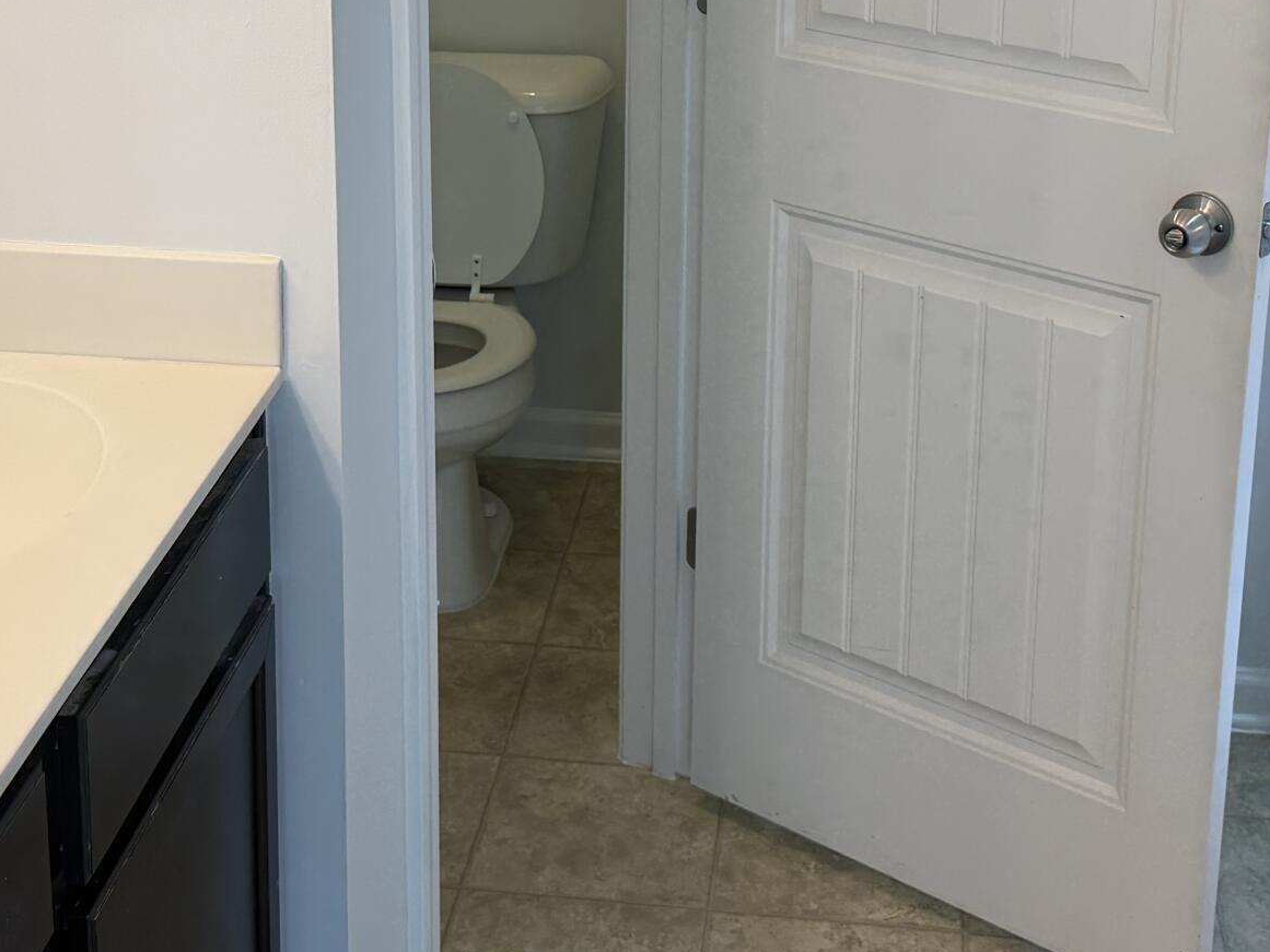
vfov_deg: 23.2
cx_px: 571
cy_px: 131
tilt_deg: -15.5
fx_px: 2275
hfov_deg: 31.2
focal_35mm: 62
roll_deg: +0.1
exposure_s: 1/120
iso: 100
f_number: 1.78
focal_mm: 6.76
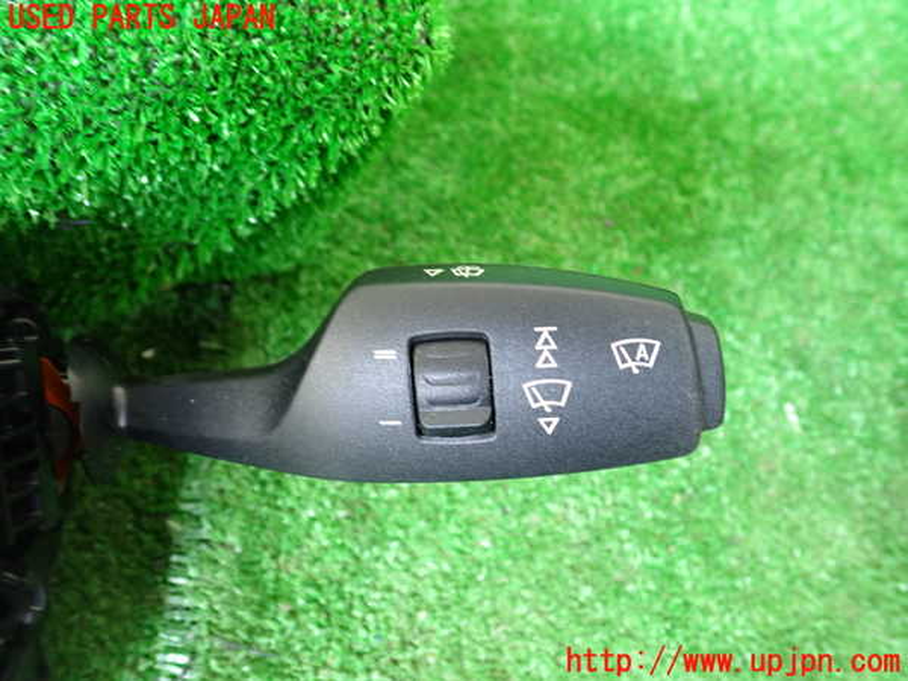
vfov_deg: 46.8
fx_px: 787
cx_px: 454
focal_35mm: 30
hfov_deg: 60.0
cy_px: 340
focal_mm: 5.4
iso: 320
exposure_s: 1/30
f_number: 2.3
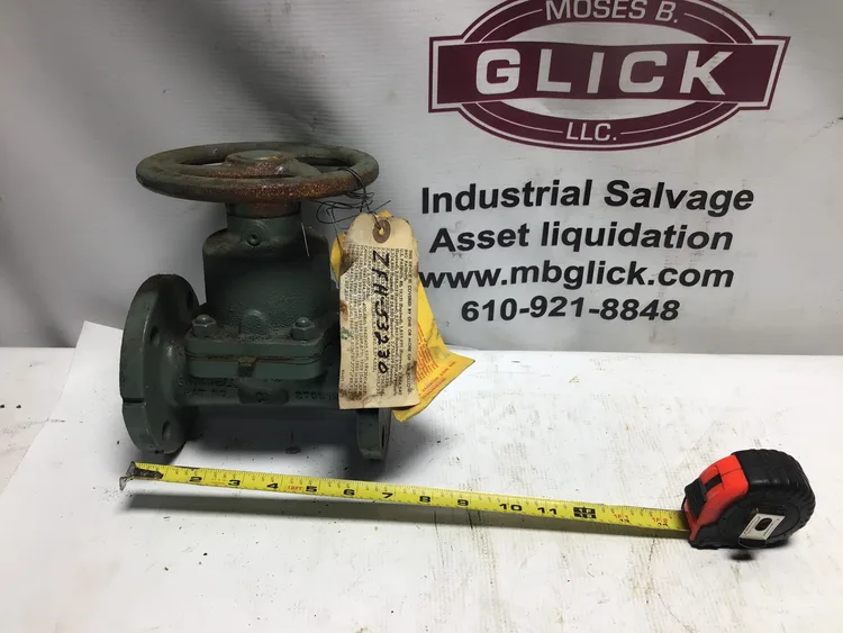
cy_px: 316
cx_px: 422
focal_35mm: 31
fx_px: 755
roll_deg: -1.1
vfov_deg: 45.5
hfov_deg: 58.3
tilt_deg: -37.2
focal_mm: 3.3
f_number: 2.4
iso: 25
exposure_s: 1/120
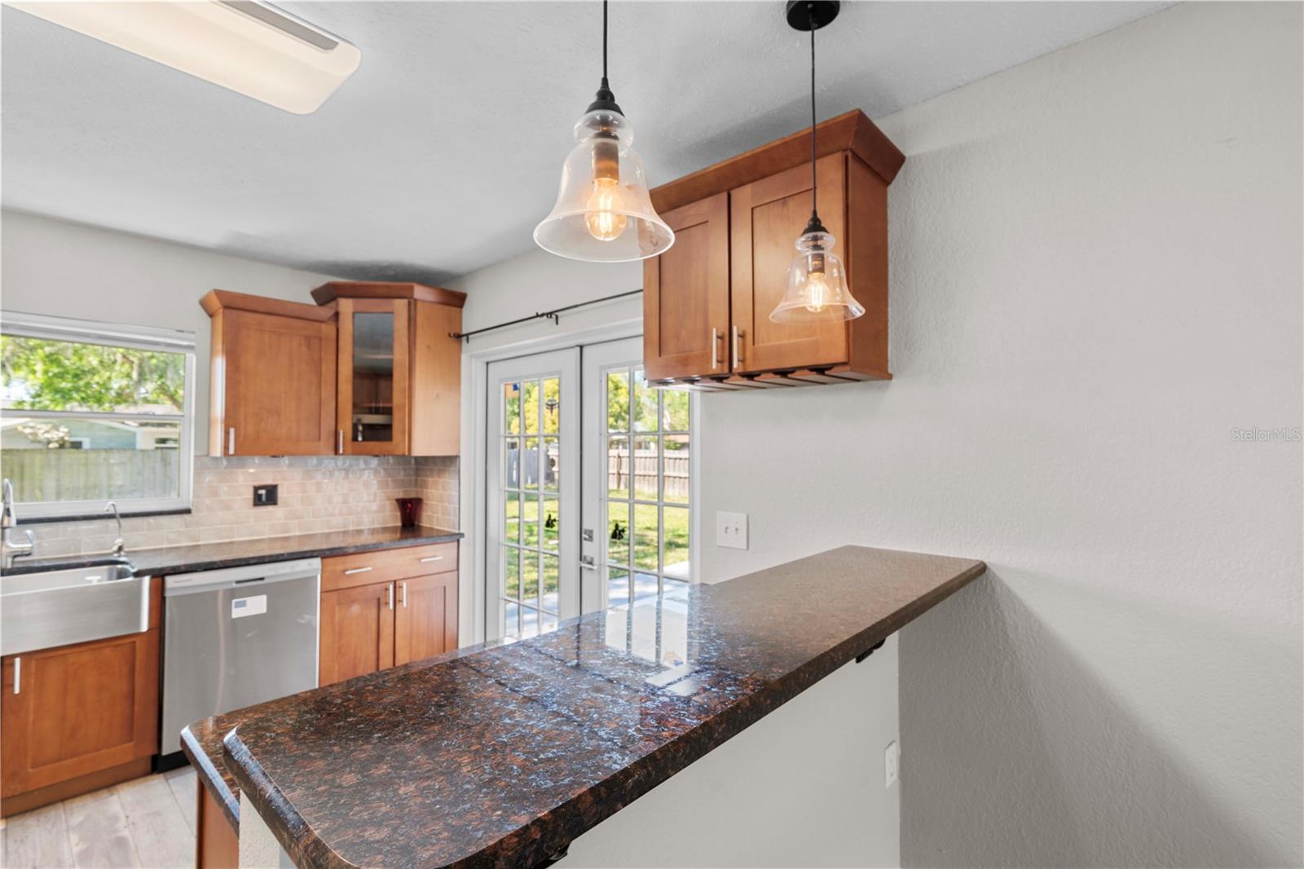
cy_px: 434
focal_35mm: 16
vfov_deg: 73.7
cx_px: 652
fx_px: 579
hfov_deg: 96.7
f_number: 8
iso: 200
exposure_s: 1
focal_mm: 16
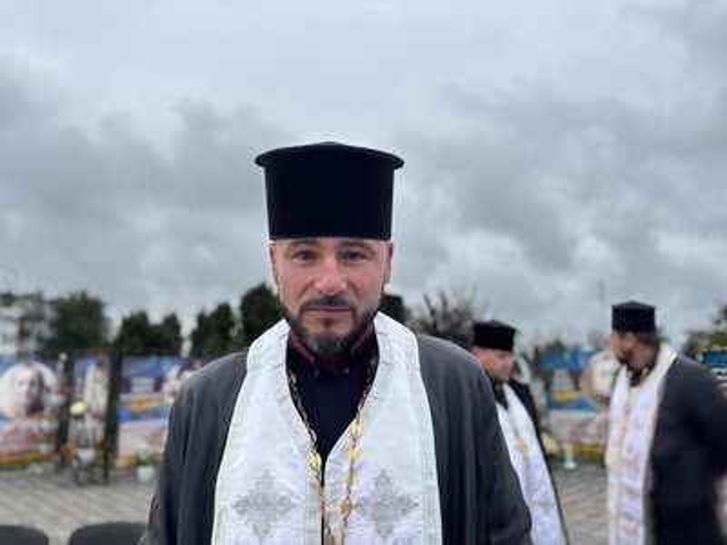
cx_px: 364
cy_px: 272
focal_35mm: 26
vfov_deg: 53.1
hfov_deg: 67.3
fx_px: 546
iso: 50
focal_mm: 5.96
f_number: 1.6
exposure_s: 1/844
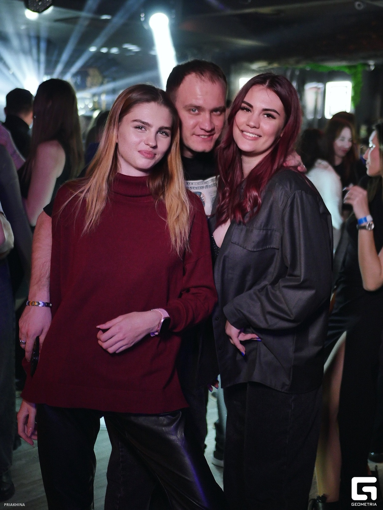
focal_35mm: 51
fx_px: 752
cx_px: 192
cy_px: 255
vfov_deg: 37.5
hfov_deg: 28.6
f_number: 1.7
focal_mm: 25
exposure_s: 1/80
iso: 1600
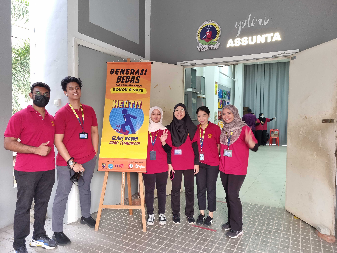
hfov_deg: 67.3
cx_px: 168
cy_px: 126
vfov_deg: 53.1
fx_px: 253
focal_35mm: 26
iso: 200
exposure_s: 1/50
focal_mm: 5.4
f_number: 1.8
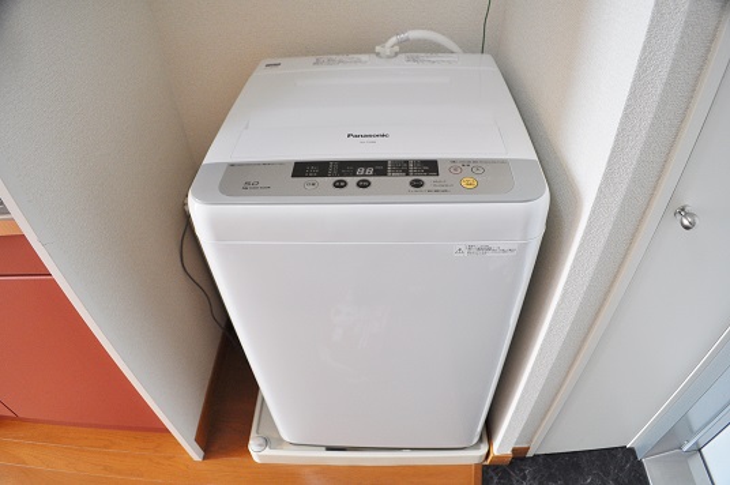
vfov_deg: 47.8
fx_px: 547
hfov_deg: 67.4
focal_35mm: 27
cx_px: 365
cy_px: 242
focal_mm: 18
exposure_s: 1/60
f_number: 4
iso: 720
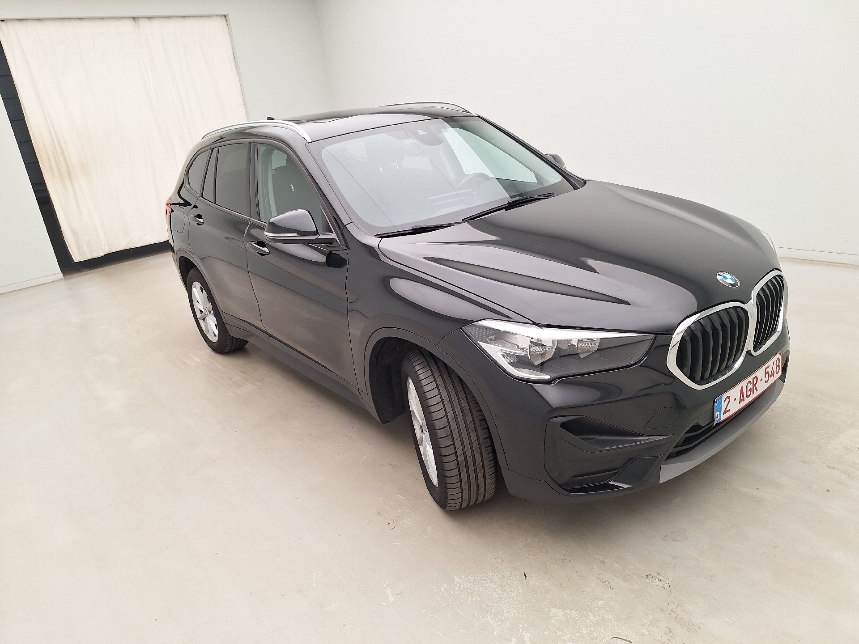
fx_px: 571
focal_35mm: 23
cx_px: 430
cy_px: 322
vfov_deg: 58.9
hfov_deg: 73.9
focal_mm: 5.54
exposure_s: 1/100
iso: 64
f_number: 1.8
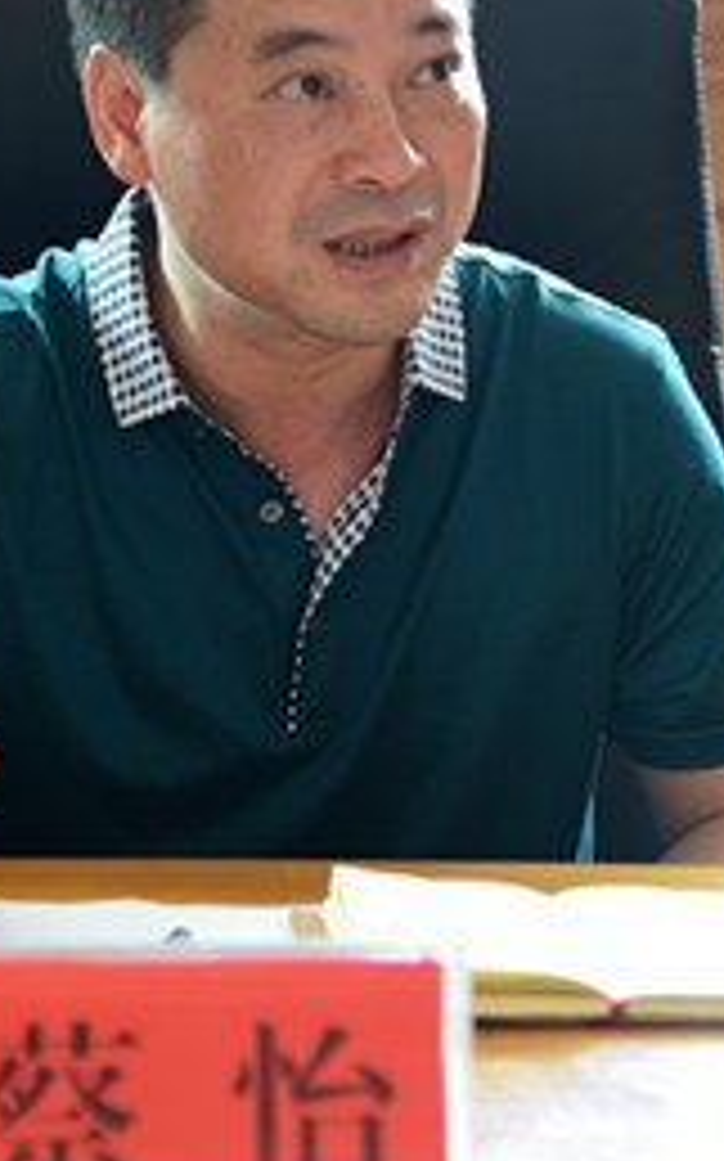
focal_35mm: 185
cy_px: 315
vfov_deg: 11.3
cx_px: 202
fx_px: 5847
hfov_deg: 7.1
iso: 1000
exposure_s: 1/80
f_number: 4
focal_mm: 78
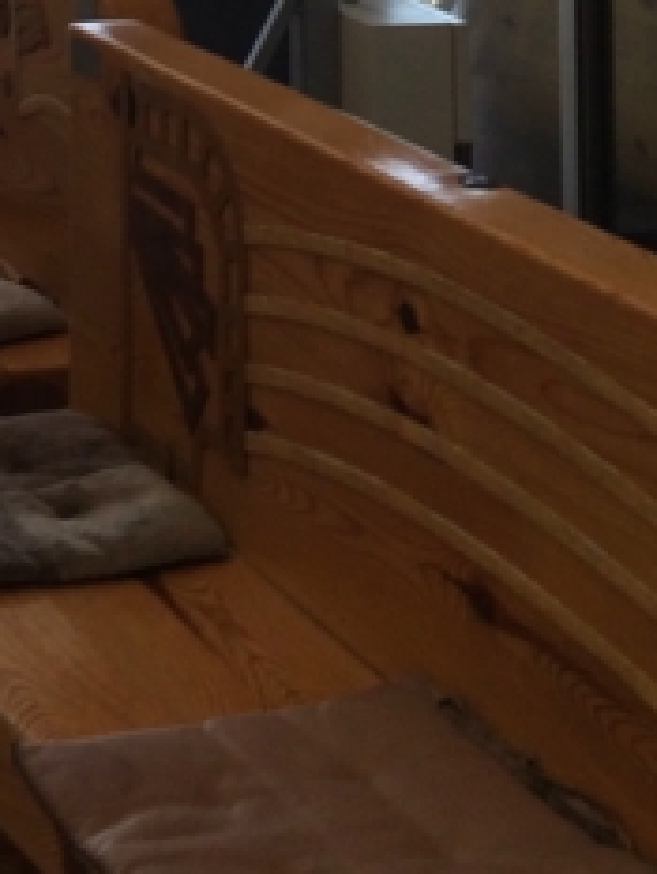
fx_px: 2604
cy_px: -533
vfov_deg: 16.8
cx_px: -109
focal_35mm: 103
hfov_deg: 14.0
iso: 32
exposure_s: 1/135
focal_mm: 4.12
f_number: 2.2
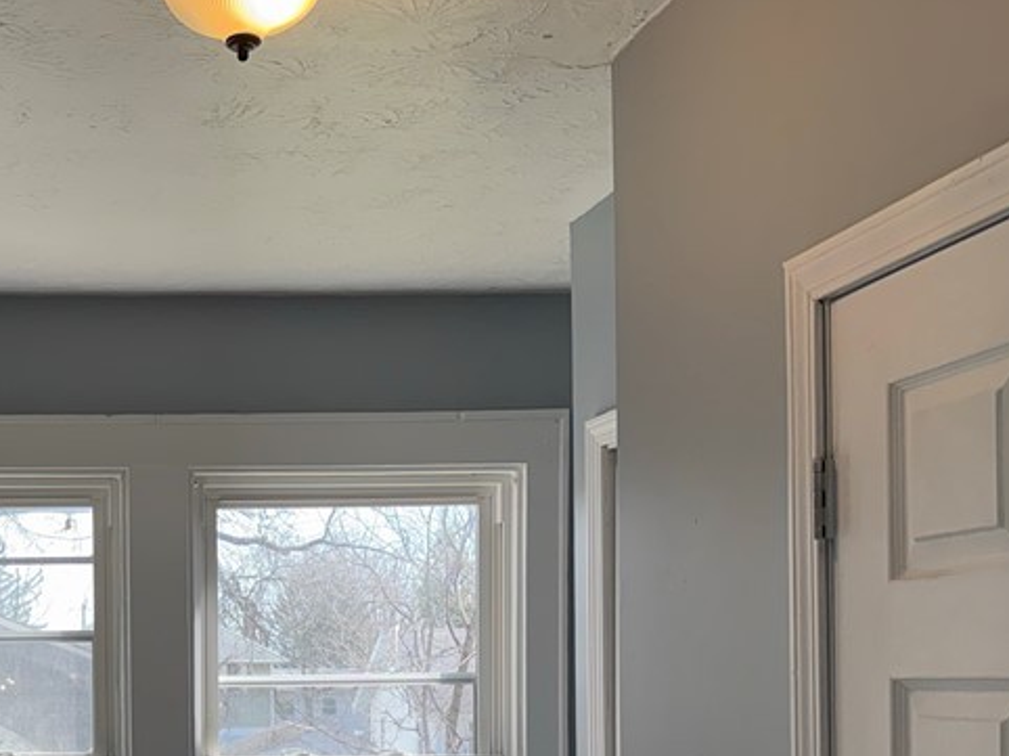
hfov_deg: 35.3
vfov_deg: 27.4
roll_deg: +0.8
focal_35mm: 51
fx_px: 1486
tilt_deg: -1.4
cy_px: 697
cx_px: 100
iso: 50
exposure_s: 1/428
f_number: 1.78
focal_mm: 6.76
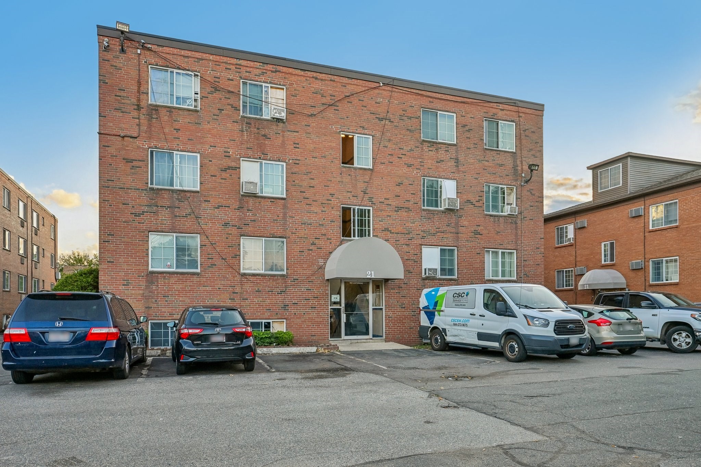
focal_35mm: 23
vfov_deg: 55.1
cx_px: 350
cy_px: 234
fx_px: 448
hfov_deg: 76.1
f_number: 8
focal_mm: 23
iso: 400
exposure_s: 1/125
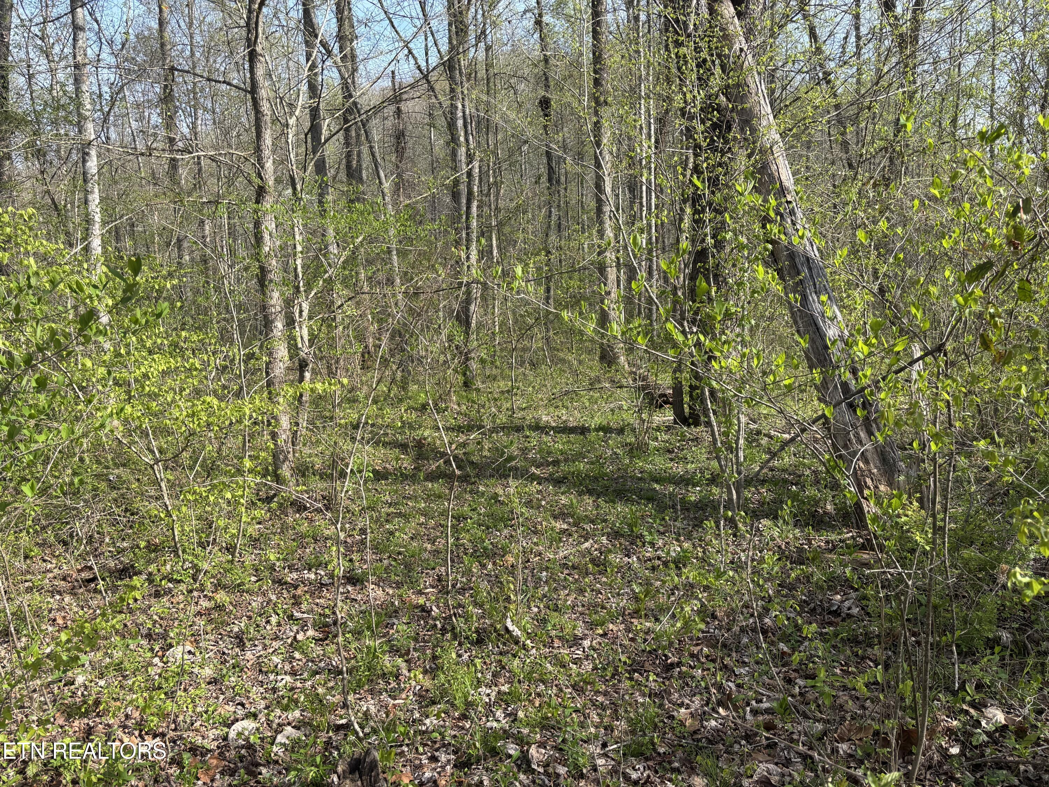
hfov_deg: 67.3
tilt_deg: -8.7
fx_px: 788
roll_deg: +1.2
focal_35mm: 26
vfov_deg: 53.1
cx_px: 524
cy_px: 394
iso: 50
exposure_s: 1/935
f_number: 1.6
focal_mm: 5.96
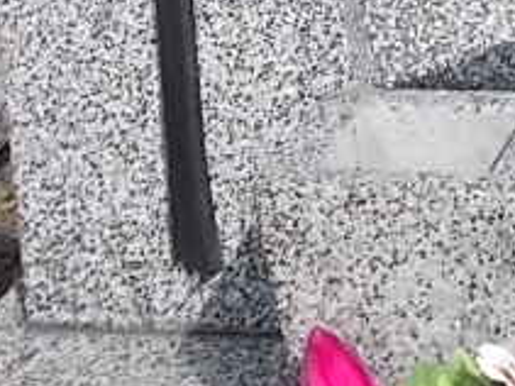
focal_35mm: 182
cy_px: -151
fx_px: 2706
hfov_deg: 10.7
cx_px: 610
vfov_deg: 8.0
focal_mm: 8.5
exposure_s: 1/500
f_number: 4
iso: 80
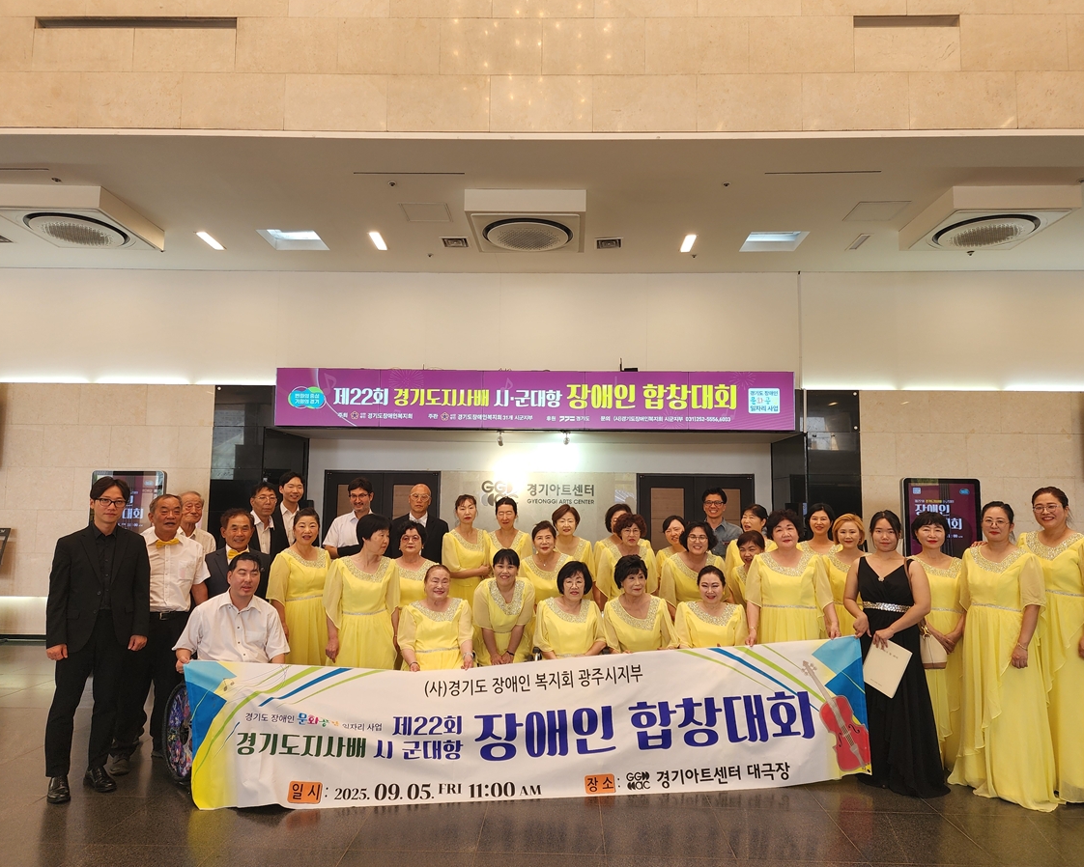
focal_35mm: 24
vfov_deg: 58.8
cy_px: 434
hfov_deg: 70.3
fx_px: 770
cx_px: 536
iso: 64
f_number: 1.8
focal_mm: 6.4
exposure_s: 1/120
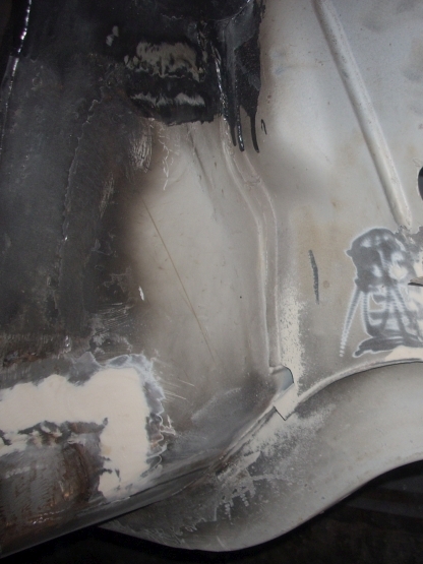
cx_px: 369
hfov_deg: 28.1
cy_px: 282
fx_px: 815
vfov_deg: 38.2
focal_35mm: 50
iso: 64
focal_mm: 6.2
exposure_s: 1/60
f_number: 2.8
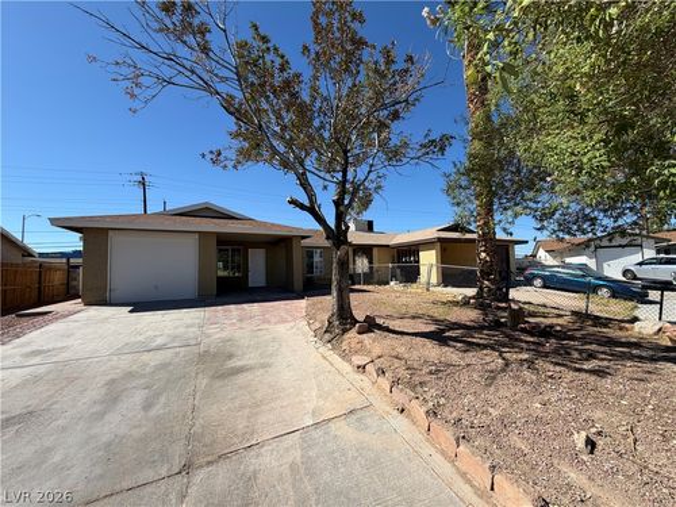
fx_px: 273
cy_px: 254
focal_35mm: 14
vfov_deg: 85.7
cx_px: 338
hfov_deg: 102.1
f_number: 2.2
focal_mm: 2.22
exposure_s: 1/841
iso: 20
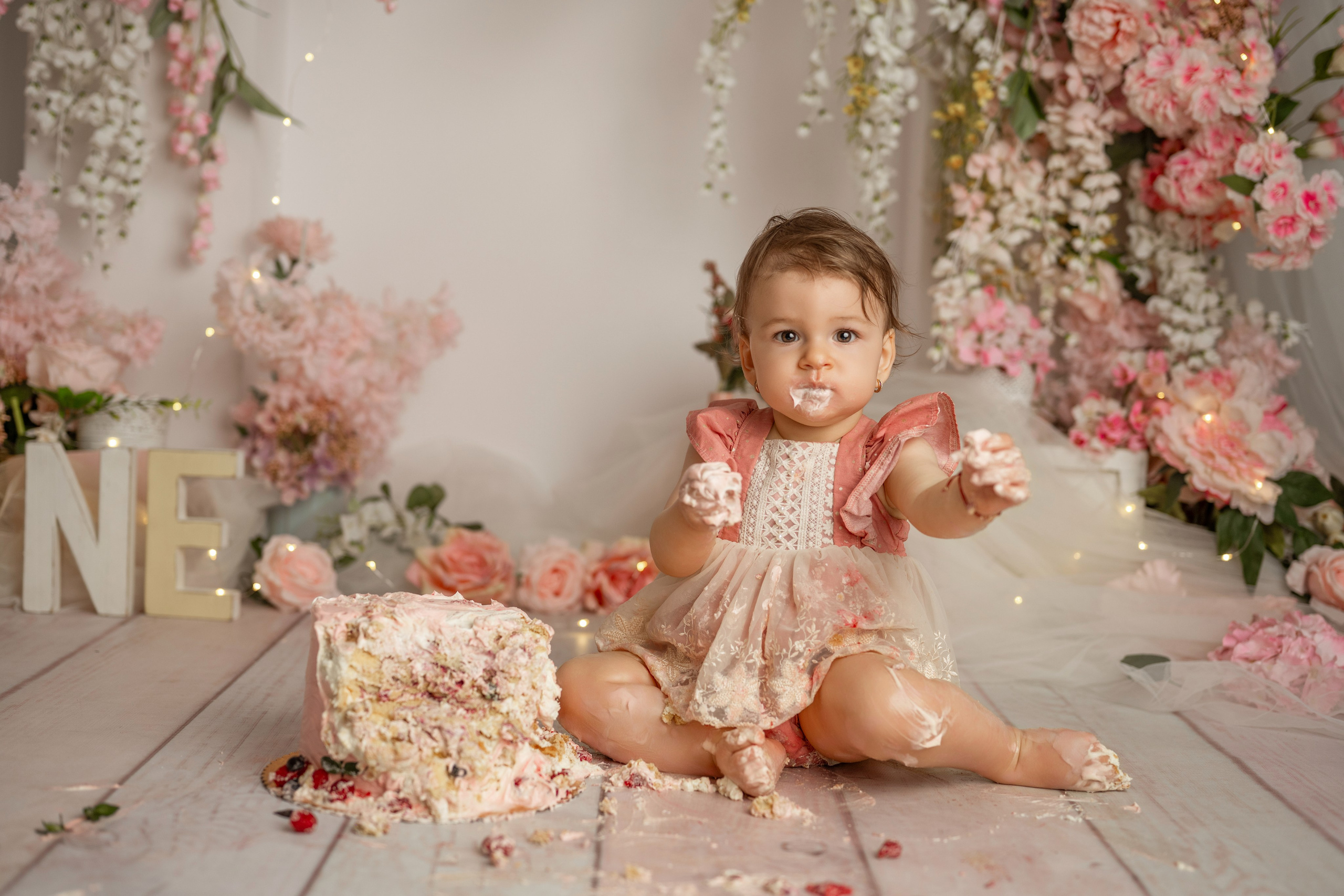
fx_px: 1867
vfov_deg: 27.0
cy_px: 448
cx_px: 672
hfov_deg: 39.6
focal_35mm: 50
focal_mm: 50
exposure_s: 1/160
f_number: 2.5
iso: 100
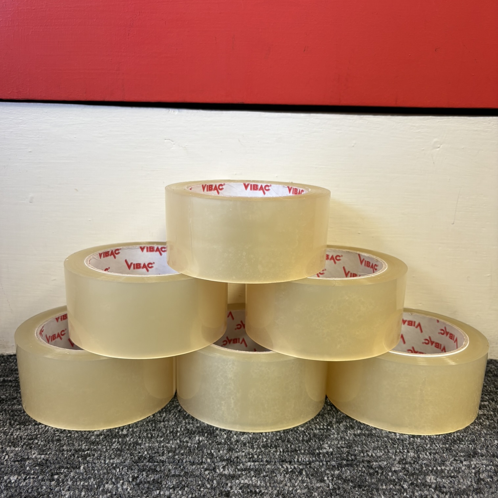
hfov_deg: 52.5
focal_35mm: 31
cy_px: 280
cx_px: 247
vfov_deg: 52.4
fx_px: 505
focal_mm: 5.96
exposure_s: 1/50
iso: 64
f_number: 1.6
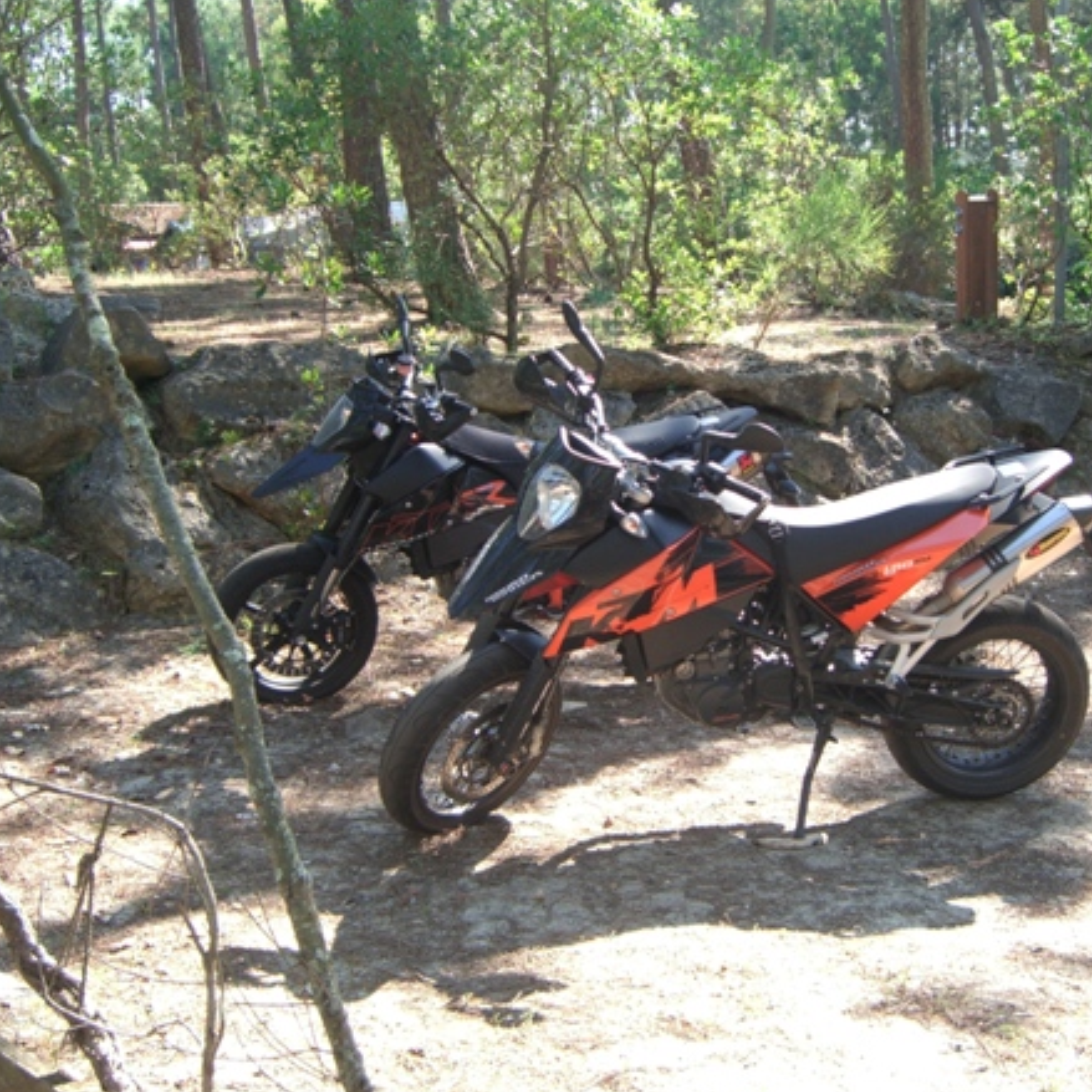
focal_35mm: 49
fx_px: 1749
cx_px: 657
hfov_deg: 34.6
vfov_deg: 34.7
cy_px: 525
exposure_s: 1/160
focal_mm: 7.9
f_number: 2.8
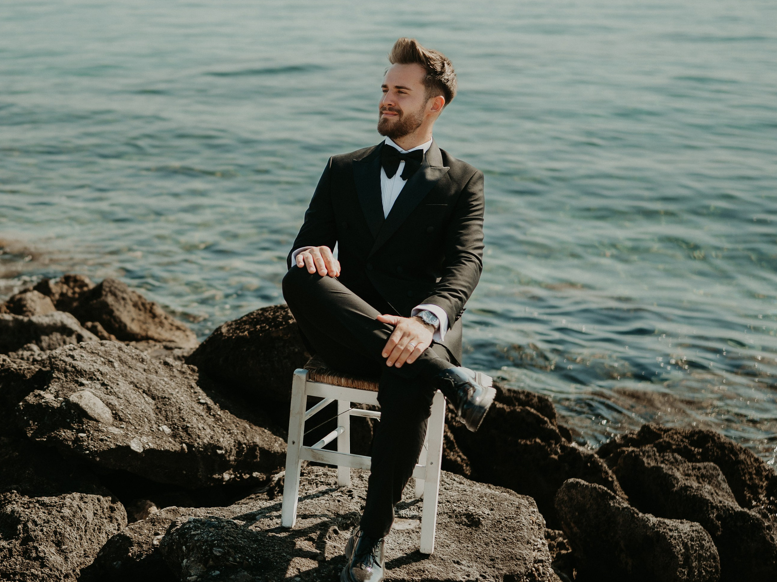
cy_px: 277
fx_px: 1189
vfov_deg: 27.5
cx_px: 188
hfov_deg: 35.3
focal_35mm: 53
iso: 100
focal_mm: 35
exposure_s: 1/4000
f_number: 1.6
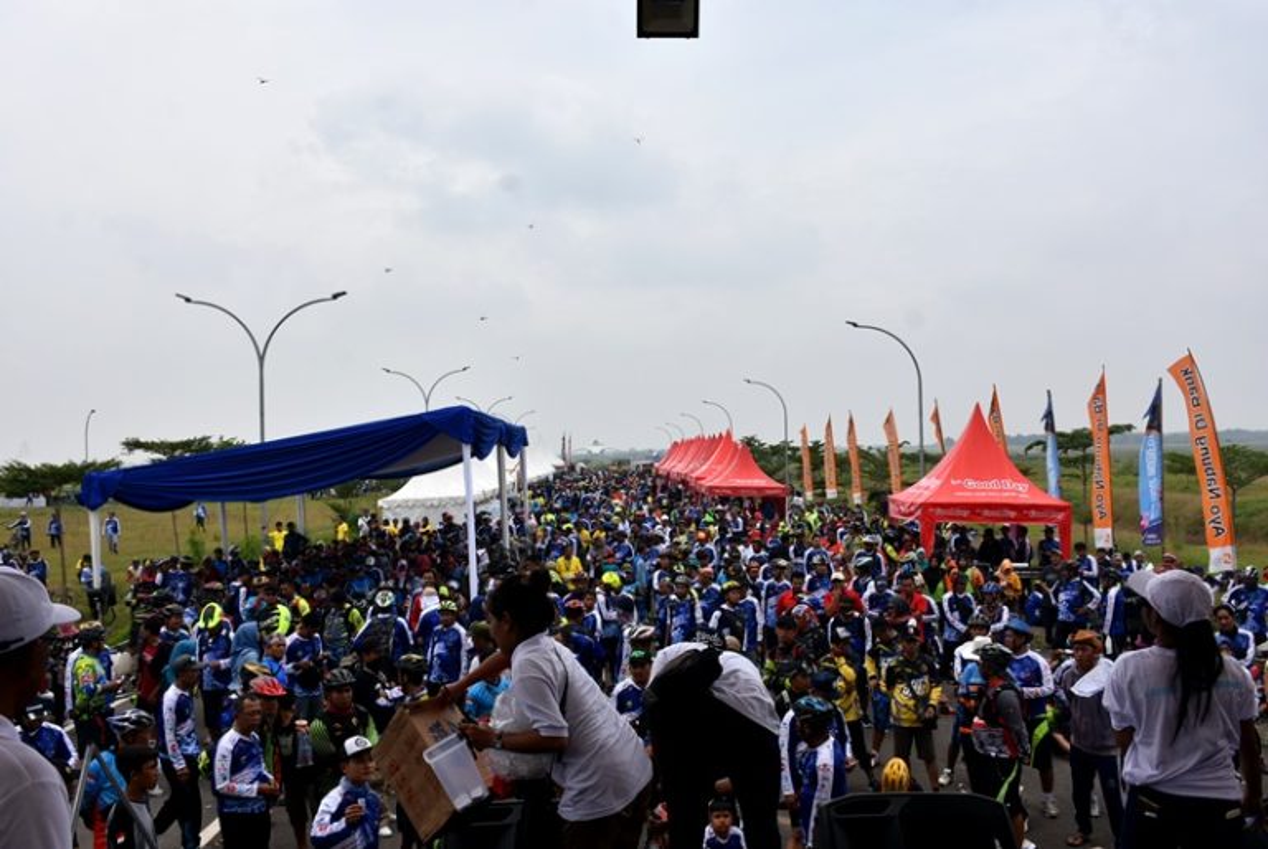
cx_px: 634
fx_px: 1164
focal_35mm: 33
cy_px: 424
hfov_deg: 57.2
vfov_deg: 40.1
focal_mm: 22
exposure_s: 1/500
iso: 140
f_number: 8
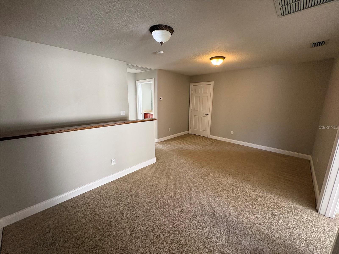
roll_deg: -0.9
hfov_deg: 102.1
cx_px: 170
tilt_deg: -11.8
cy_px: 127
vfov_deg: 85.7
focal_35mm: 14
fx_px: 137
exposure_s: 1/60
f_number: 2.2
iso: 125
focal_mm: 2.22
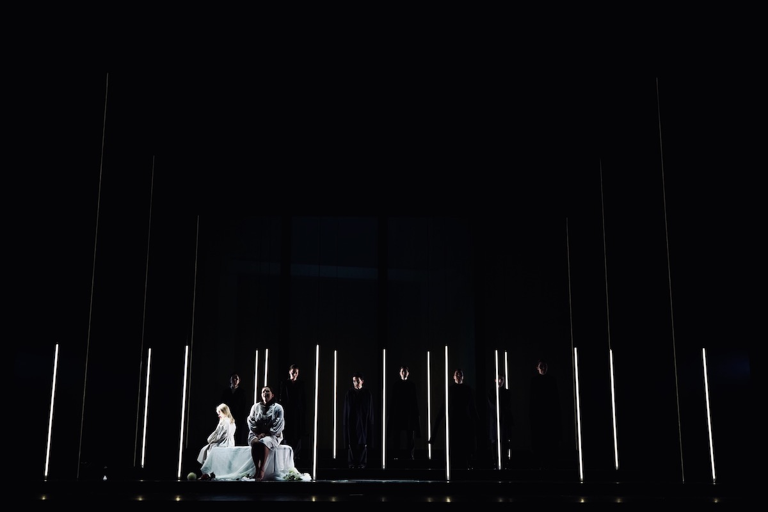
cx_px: 384
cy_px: 256
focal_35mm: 40
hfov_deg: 48.5
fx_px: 853
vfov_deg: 33.4
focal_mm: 40
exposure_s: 1/25
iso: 1000
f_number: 8
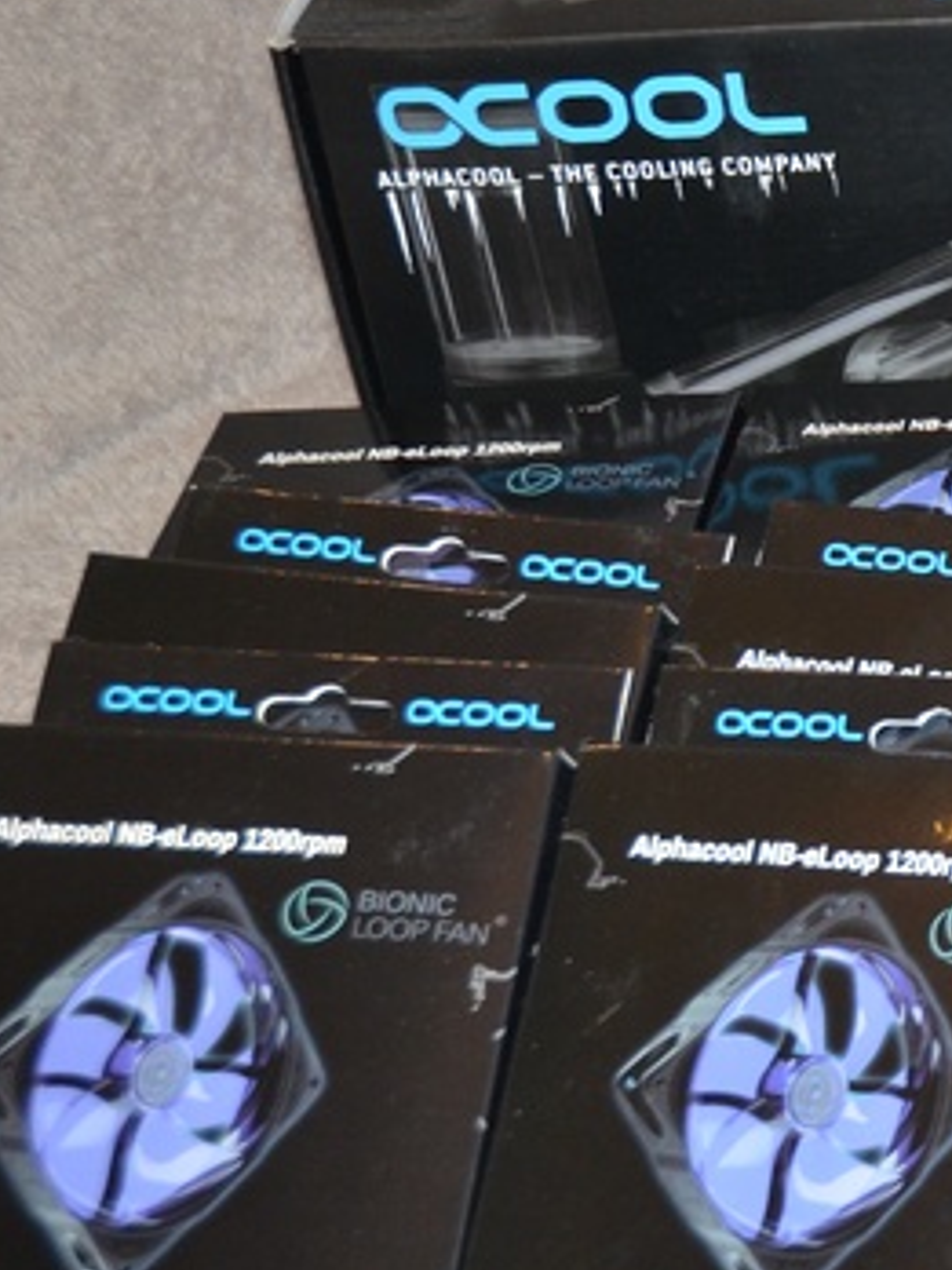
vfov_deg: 17.2
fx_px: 4195
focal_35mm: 114
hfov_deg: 11.7
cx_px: 1860
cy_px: 423
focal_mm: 27
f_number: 5
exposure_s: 1/60
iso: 800
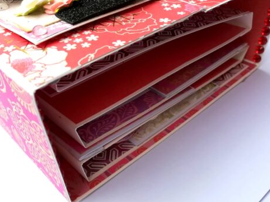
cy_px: 112
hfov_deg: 53.5
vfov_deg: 41.7
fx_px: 265
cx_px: 105
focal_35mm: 34
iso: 50
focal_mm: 3.83
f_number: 2.2
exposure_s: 1/357
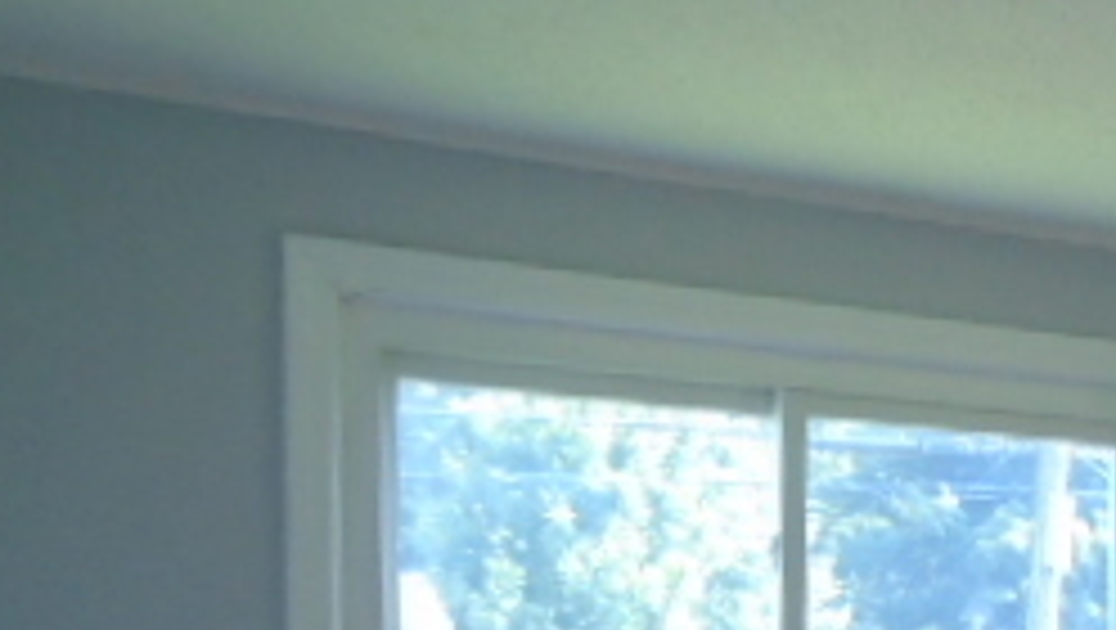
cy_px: 922
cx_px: 1377
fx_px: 2162
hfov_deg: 25.6
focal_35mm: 73
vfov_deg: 15.4
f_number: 3.2
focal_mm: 4.6
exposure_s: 1/30
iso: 200
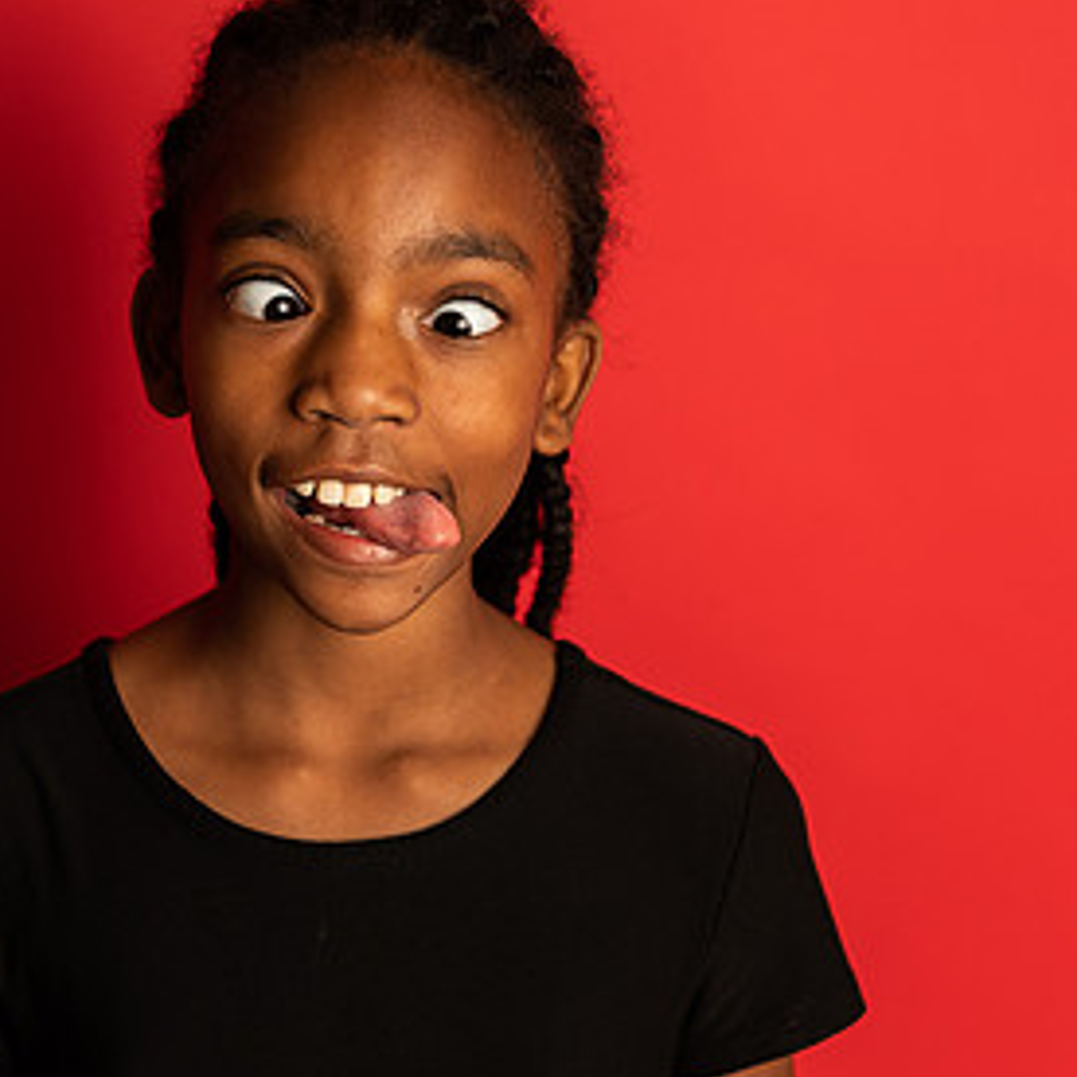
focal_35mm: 116
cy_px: 470
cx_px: 386
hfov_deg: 15.0
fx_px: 4083
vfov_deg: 15.0
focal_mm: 65
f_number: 4
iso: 100
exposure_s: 1/160
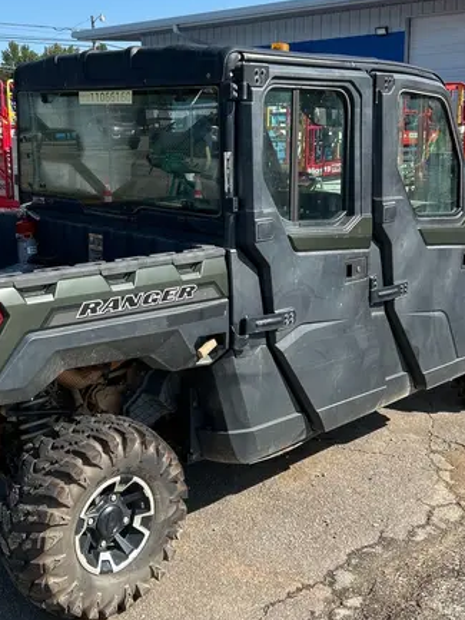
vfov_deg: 42.9
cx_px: 205
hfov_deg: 32.9
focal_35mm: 44
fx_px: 788
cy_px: 289
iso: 50
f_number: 1.5
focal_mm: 5.7
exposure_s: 1/2299
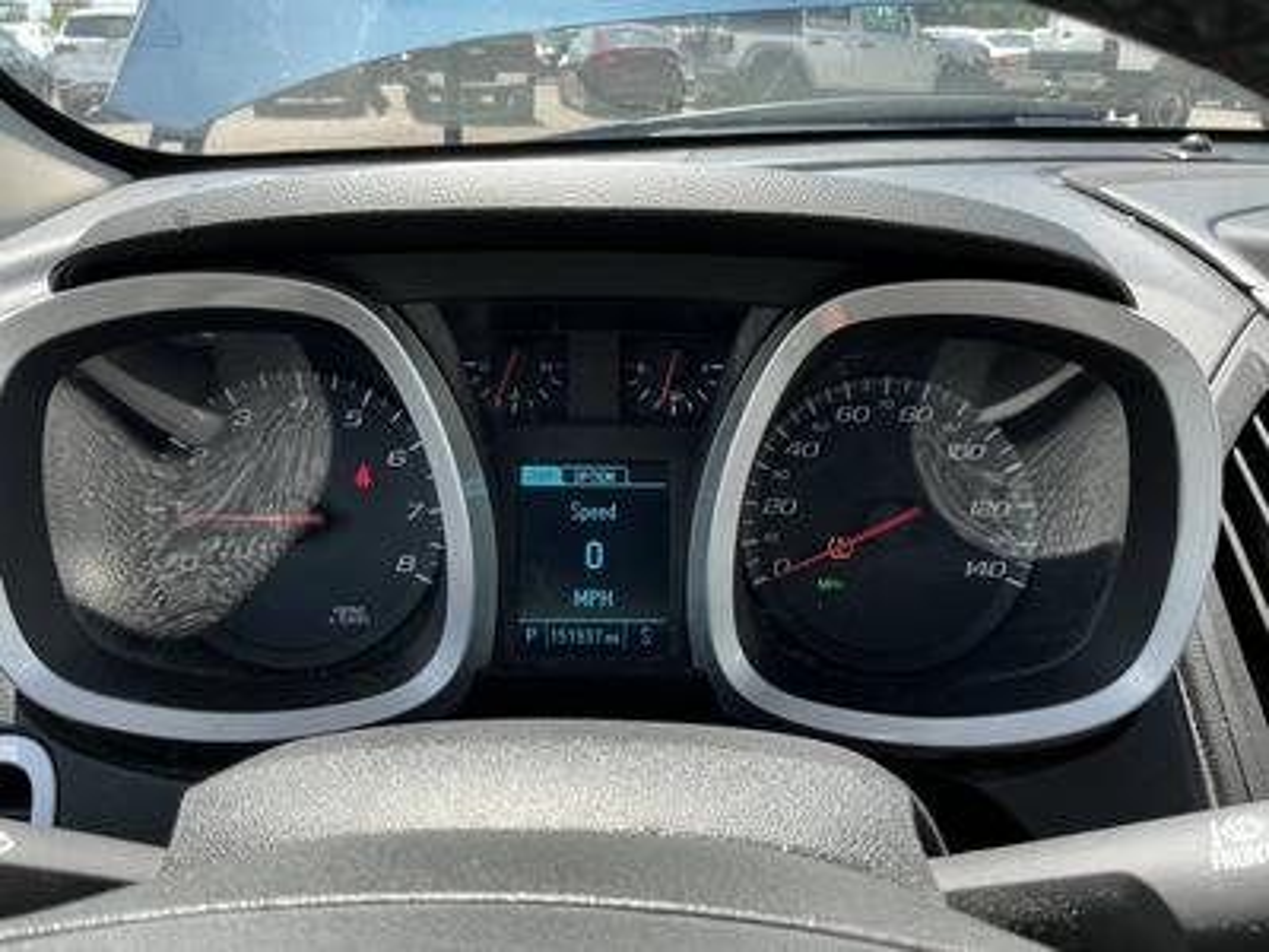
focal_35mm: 28
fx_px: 1026
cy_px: 476
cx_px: 634
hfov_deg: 63.4
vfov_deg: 49.7
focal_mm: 3
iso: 20
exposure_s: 1/213
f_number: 1.8
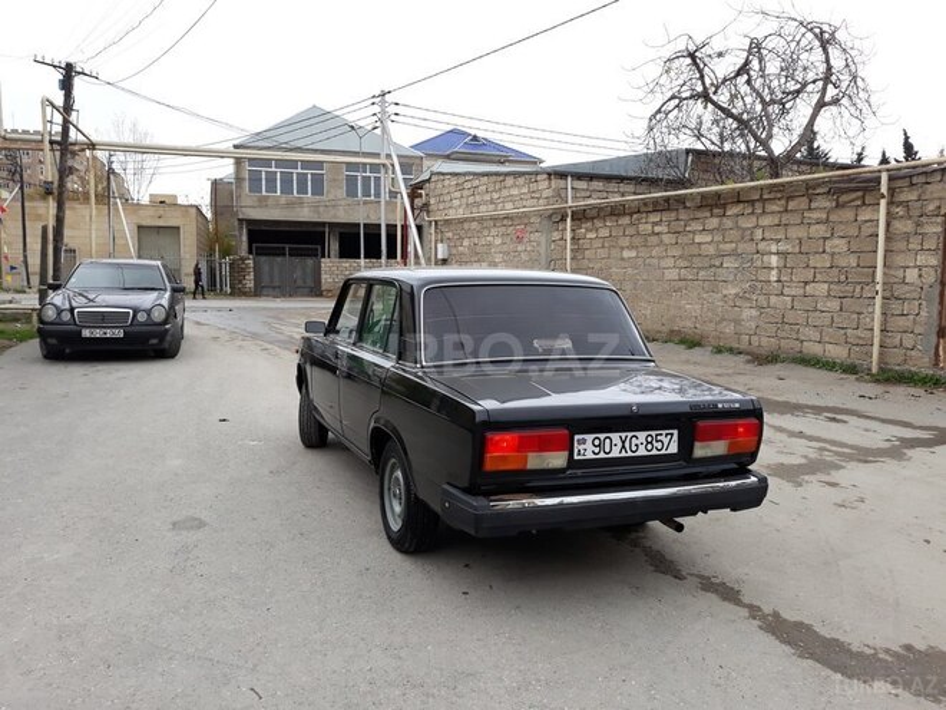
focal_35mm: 27
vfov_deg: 51.4
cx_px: 473
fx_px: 738
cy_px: 355
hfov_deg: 65.3
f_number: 1.7
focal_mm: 3.71
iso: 40
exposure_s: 1/102
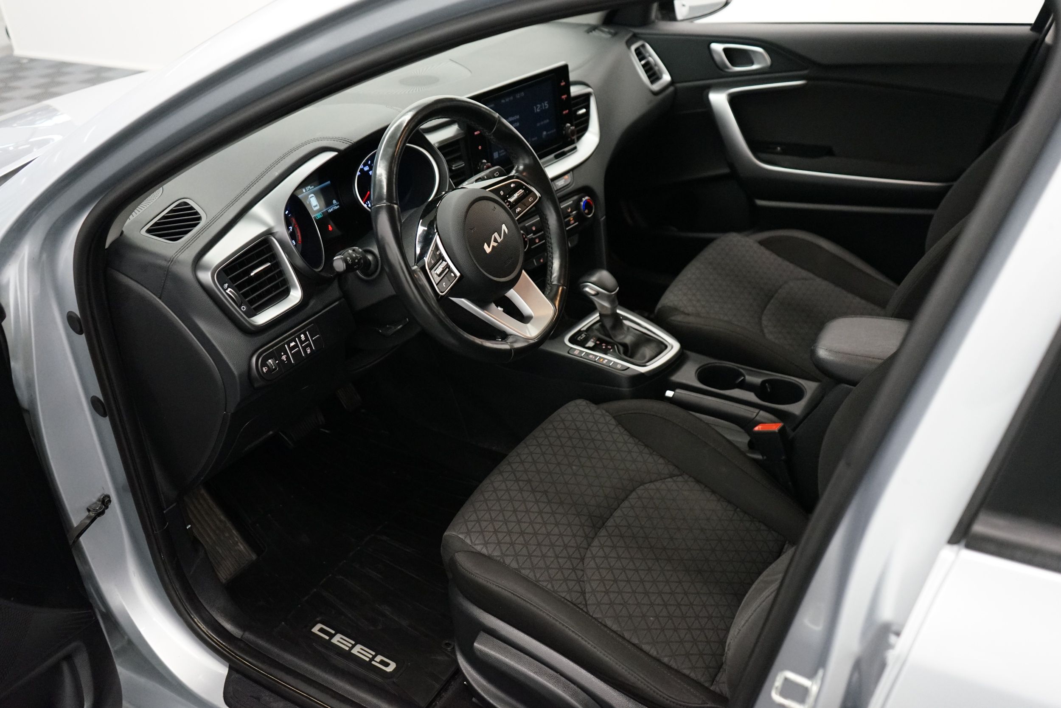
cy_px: 354
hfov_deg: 61.9
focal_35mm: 30
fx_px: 884
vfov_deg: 43.6
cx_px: 530
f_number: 3.5
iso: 4000
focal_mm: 30
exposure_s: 1/160
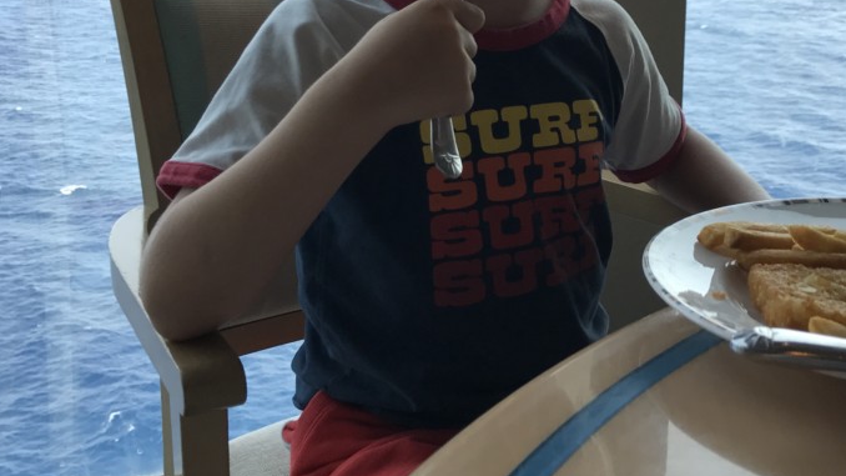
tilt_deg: -11.3
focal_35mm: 54
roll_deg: -1.1
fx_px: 1211
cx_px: 509
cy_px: 105
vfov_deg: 22.0
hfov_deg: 38.3
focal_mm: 3.99
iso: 20
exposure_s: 1/164
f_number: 1.8
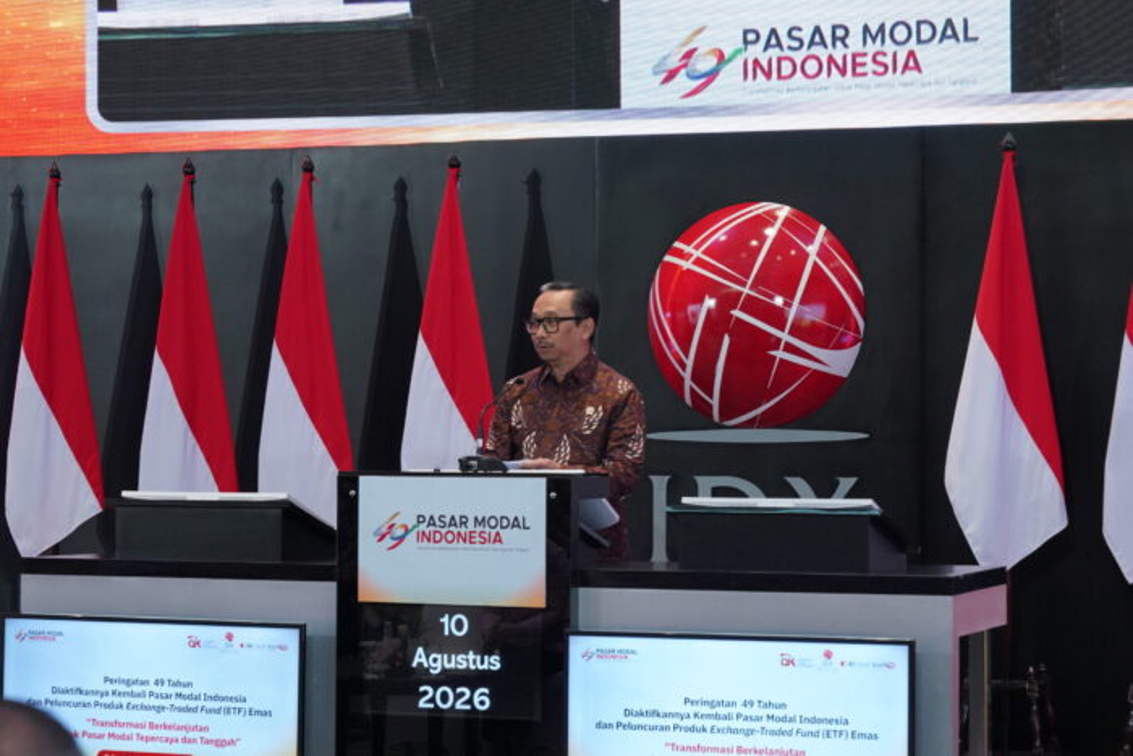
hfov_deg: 19.5
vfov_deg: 13.0
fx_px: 3305
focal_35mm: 105
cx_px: 566
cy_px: 378
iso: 2000
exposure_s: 1/100
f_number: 2.8
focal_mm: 70
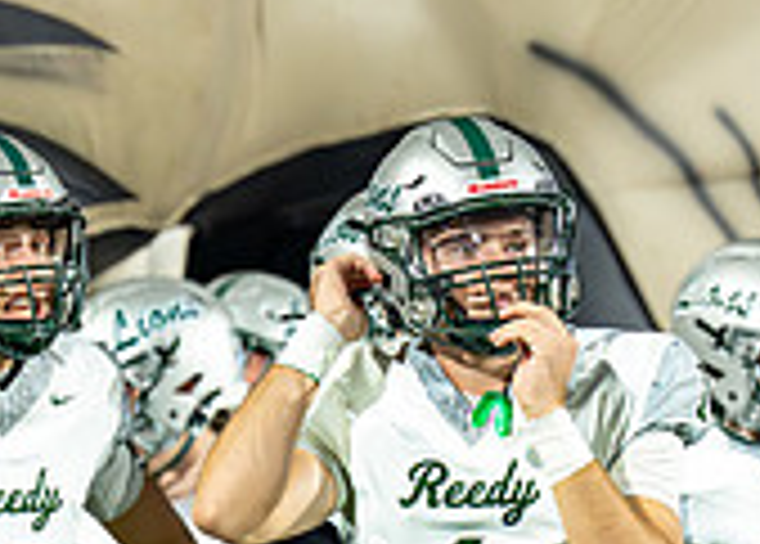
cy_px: 691
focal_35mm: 668
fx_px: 14430
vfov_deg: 2.2
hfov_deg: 3.0
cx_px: 513
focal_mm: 159
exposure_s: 1/1600
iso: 3200
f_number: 2.8
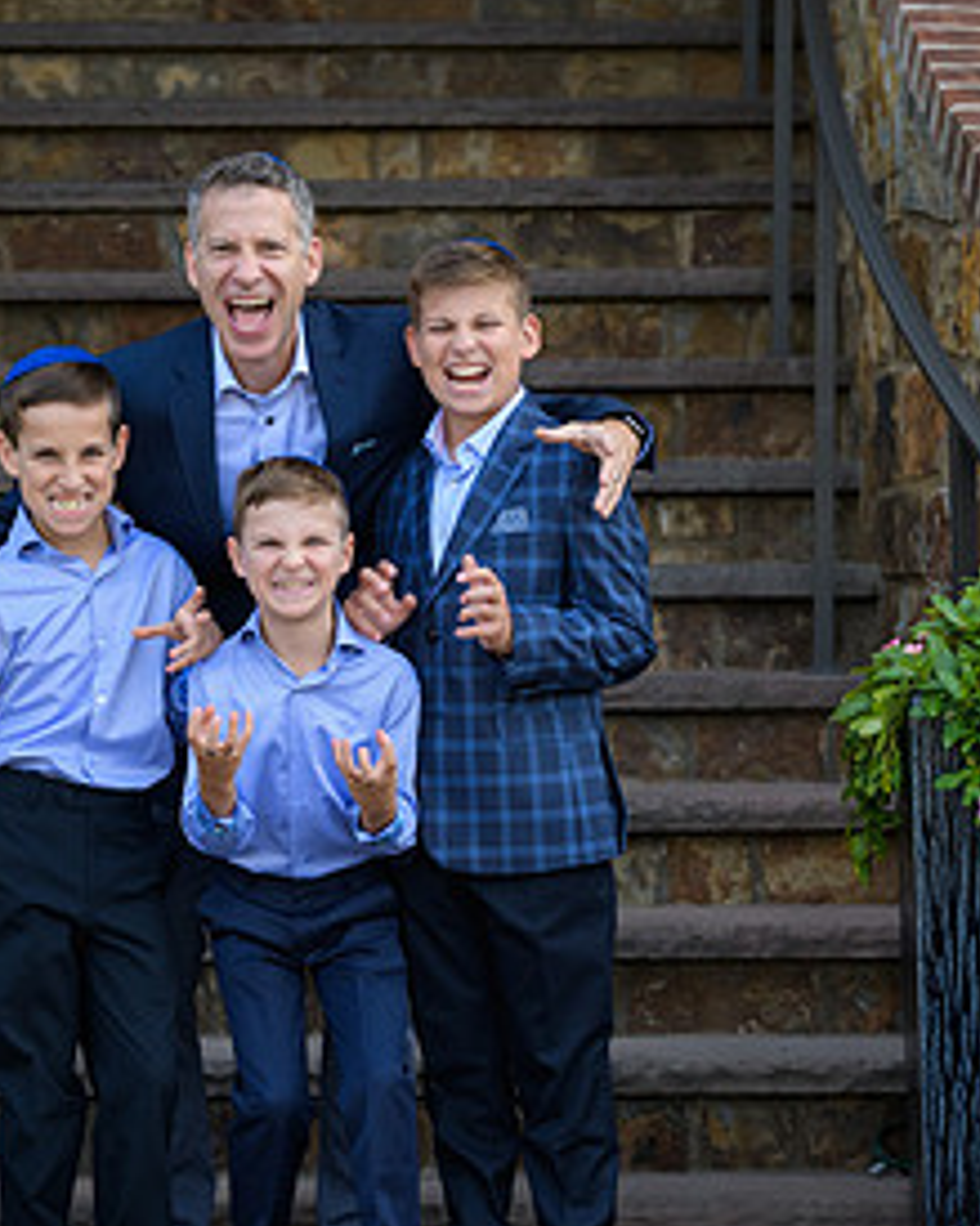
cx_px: 318
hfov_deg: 11.1
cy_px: 624
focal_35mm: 139
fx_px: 5042
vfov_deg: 13.9
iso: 200
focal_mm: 70
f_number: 3.2
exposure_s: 1/640
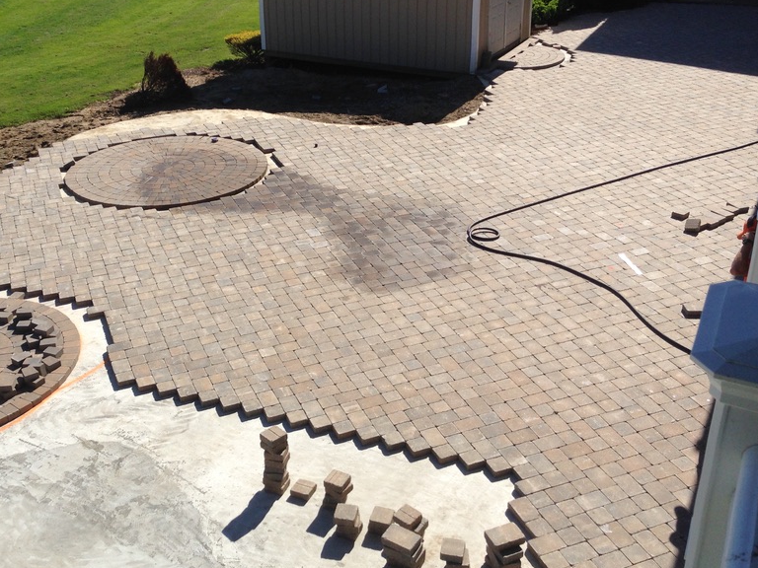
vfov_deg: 32.8
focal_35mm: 44
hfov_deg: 42.9
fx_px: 963
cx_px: 346
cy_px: 224
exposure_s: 1/1938
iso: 50
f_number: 2.4
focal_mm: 4.12
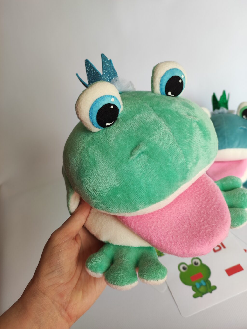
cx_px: 124
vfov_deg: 69.4
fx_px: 238
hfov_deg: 54.8
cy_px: 164
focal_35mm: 25
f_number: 1.79
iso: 74
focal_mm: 4.7
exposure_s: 1/100
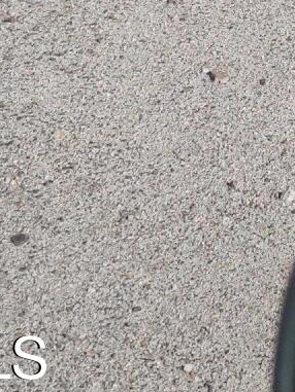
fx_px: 1431
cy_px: -576
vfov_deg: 12.2
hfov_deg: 11.2
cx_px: 474
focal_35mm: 126
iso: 100
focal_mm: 5.88
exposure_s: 1/886
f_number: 1.9
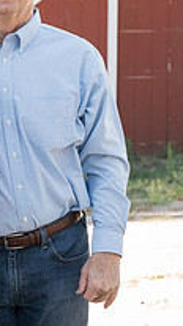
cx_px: -147
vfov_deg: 10.4
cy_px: 53
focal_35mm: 207
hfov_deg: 5.8
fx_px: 1784
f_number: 6.3
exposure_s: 1/320
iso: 1600
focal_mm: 70
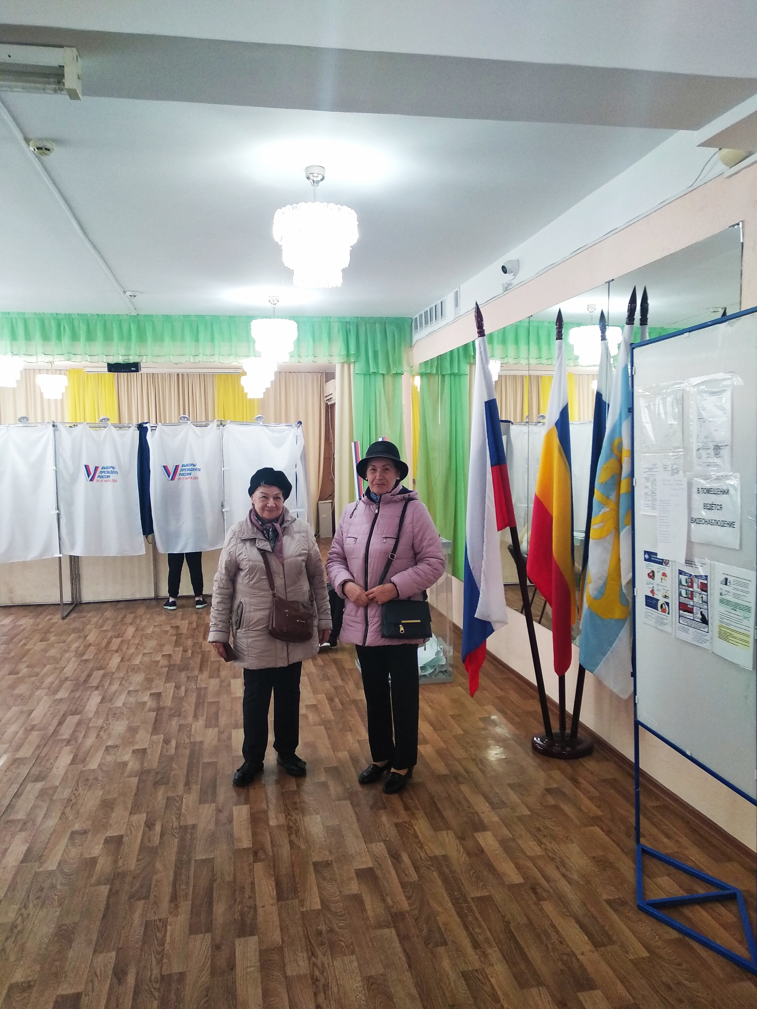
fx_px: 758
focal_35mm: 26
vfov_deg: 67.3
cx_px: 378
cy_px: 504
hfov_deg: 53.1
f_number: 2.2
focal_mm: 3.81
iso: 320
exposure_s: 1/50
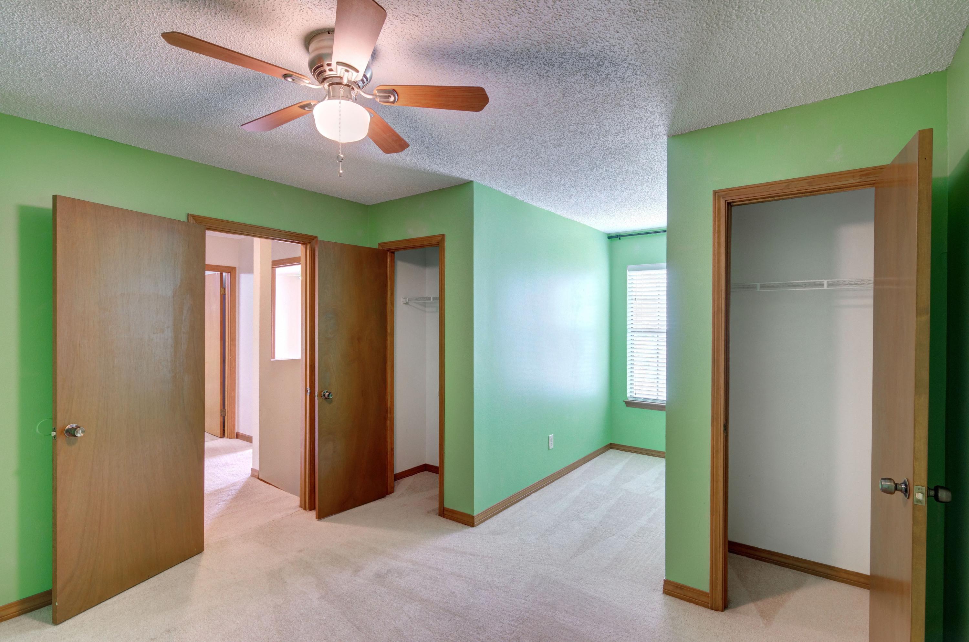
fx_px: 443
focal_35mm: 16
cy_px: 321
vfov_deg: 71.8
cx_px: 484
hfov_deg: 95.1
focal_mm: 11
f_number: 9
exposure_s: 1/15
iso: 400
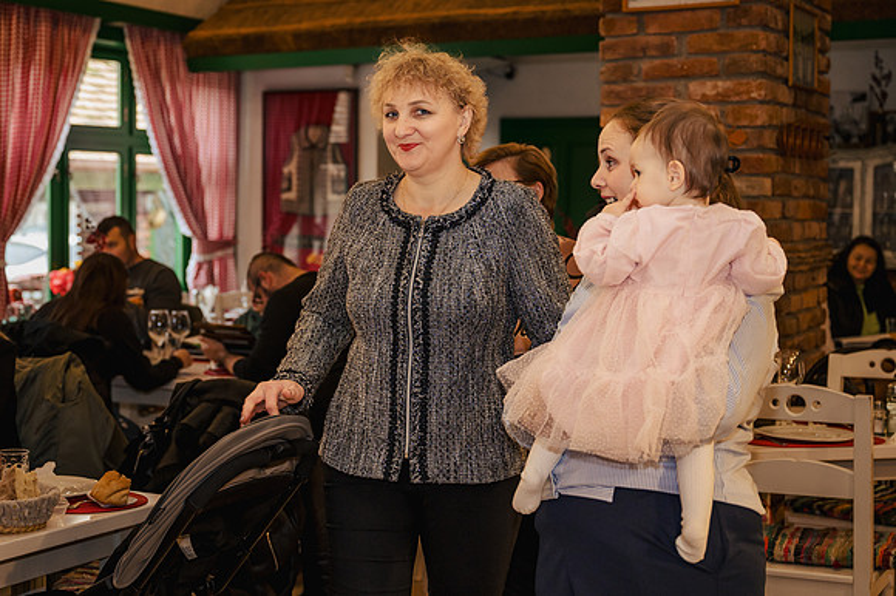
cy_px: 285
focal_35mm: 61
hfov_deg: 33.1
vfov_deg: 22.4
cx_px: 408
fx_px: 1508
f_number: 3.5
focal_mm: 55
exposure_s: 1/100
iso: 1000
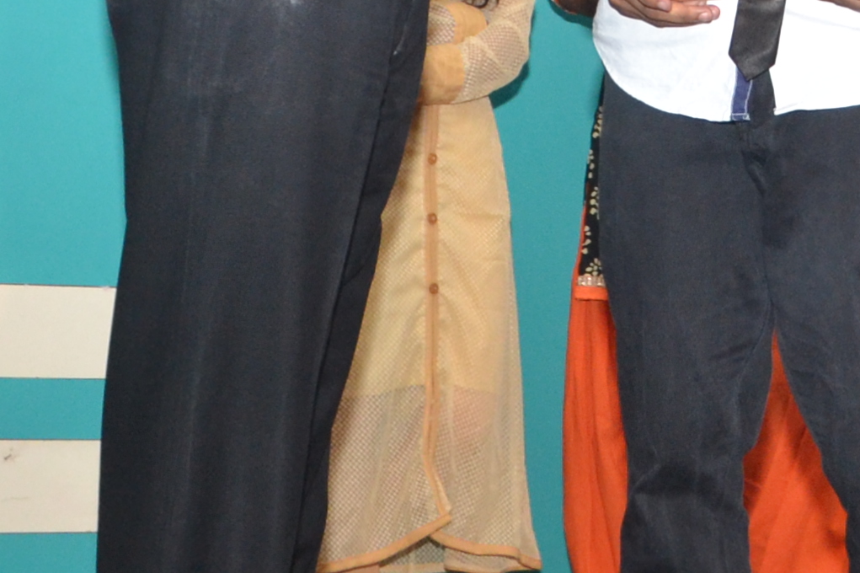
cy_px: -438
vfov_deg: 8.8
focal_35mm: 149
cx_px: 916
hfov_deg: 13.5
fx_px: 3558
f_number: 6.3
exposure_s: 1/125
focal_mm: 22
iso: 800
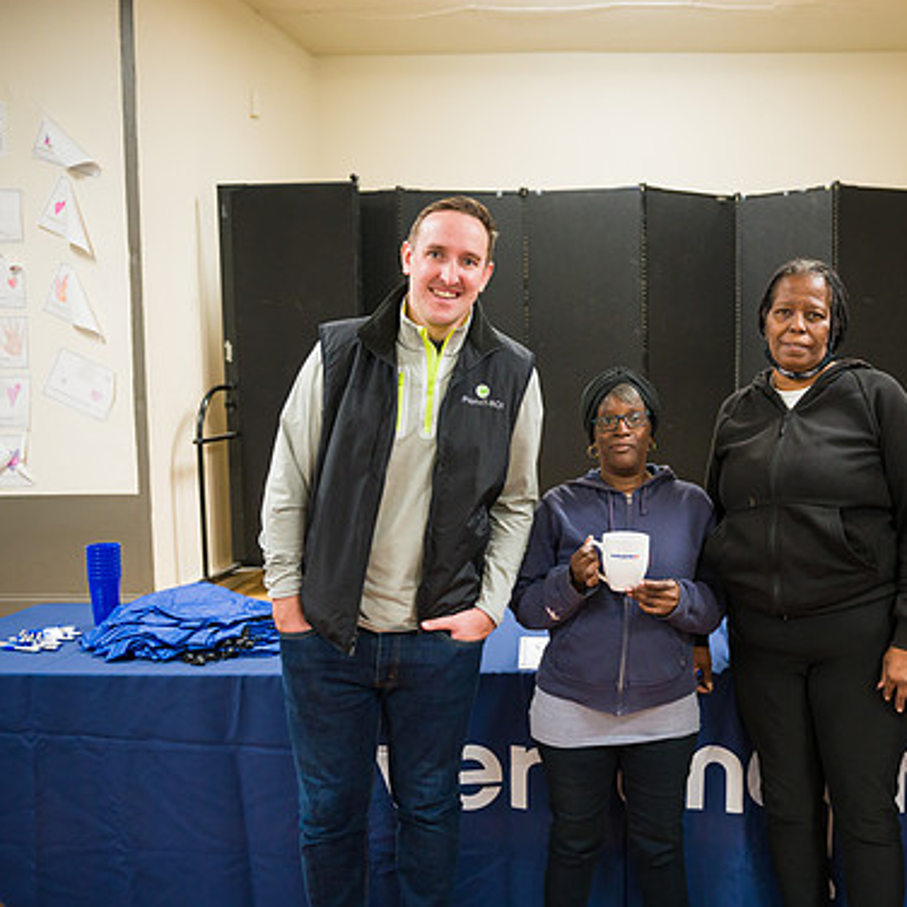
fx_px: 1126
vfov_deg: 43.9
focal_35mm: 38
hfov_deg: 42.6
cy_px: 449
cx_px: 673
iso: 1600
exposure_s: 1/200
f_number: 3.2
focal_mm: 29
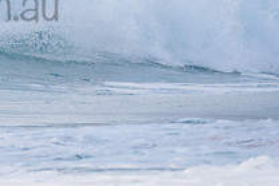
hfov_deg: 1.2
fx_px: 13261
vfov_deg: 0.8
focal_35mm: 1710
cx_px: -88
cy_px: -40
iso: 180
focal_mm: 500
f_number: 5.6
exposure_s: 1/2000
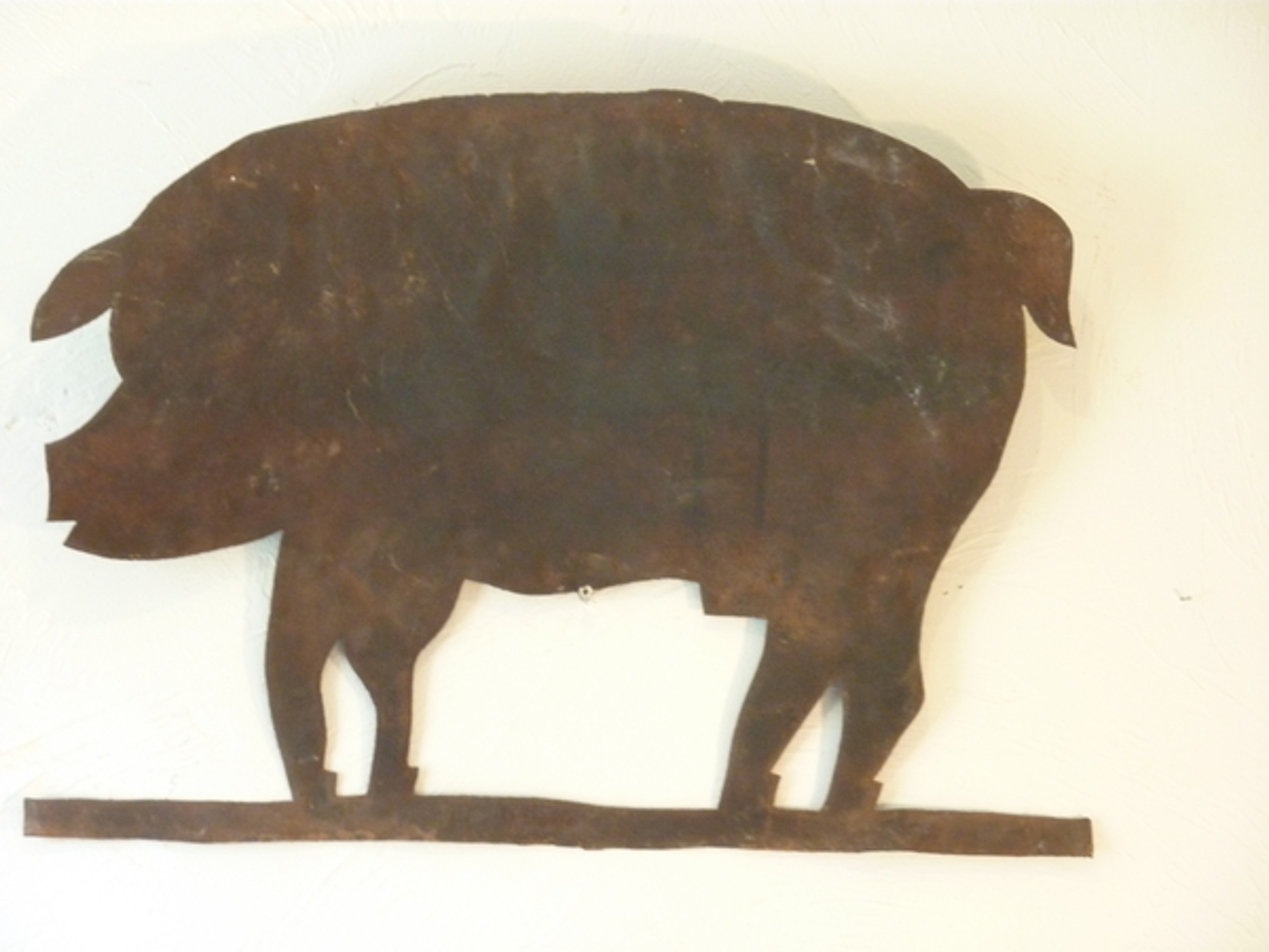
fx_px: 4692
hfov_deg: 15.4
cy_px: 476
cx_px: 634
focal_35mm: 128
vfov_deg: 11.6
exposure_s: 1/15
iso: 400
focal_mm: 21
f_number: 4.4
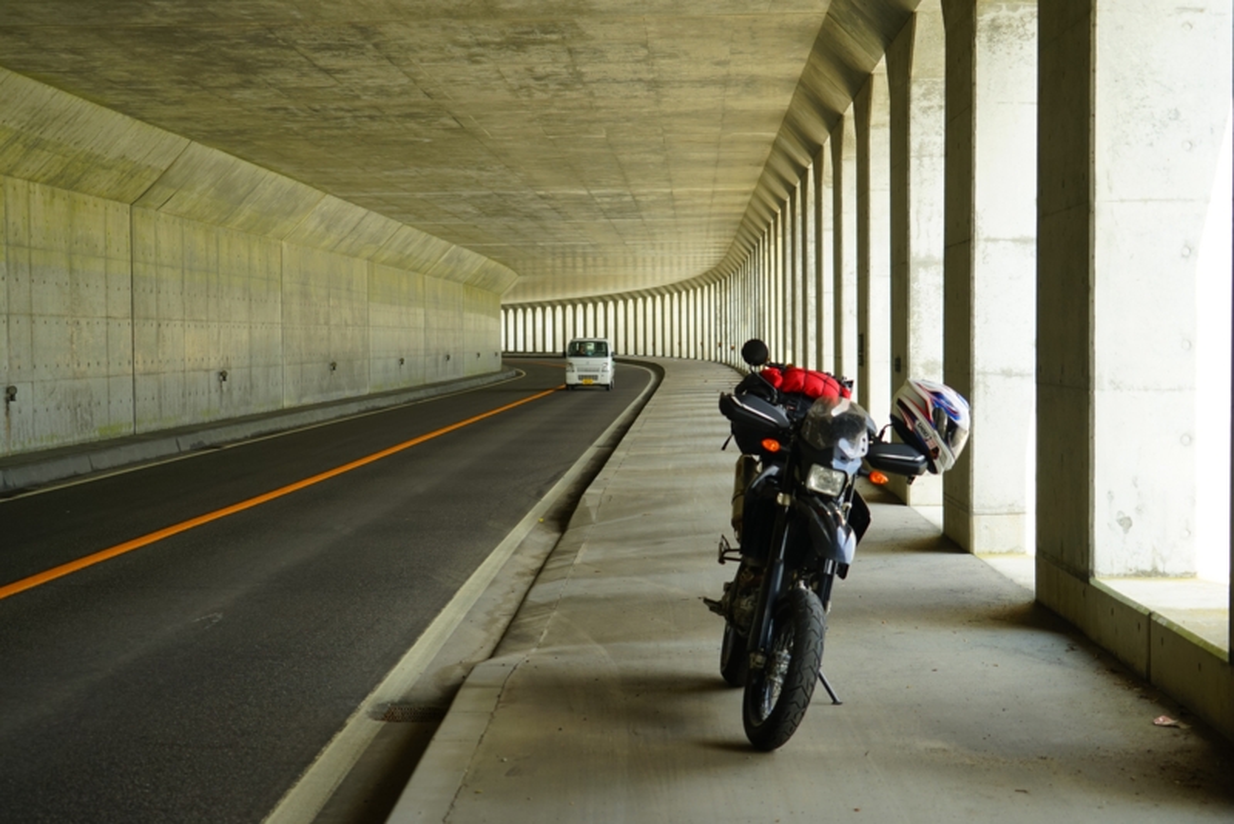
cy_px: 412
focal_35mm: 55
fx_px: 1886
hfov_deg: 36.2
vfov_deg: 24.6
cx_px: 617
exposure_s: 1/60
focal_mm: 55
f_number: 5
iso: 125
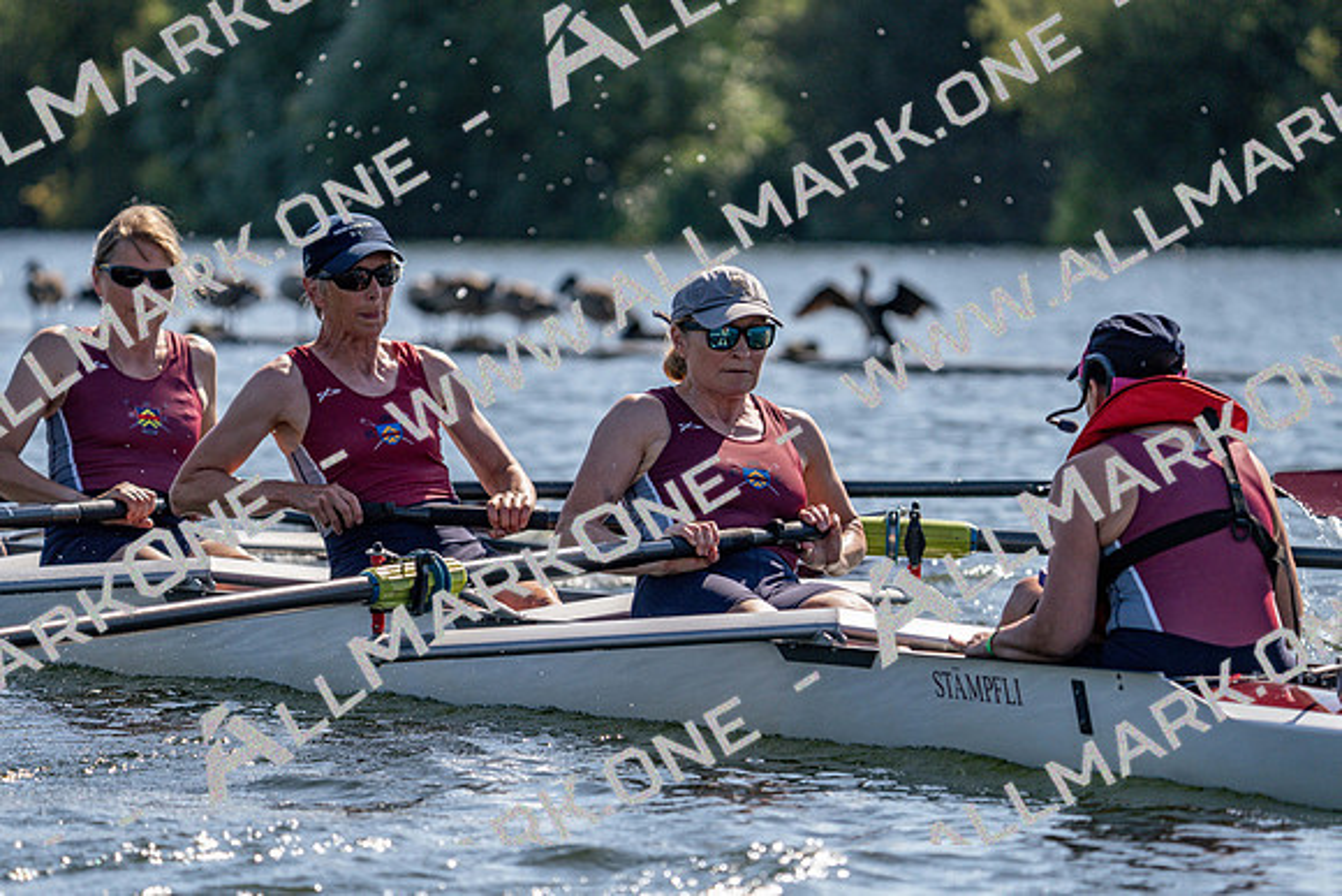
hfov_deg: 7.3
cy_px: 448
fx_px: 10589
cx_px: 671
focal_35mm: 284
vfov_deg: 4.8
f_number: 5.6
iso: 320
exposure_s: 1/2000
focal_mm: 284
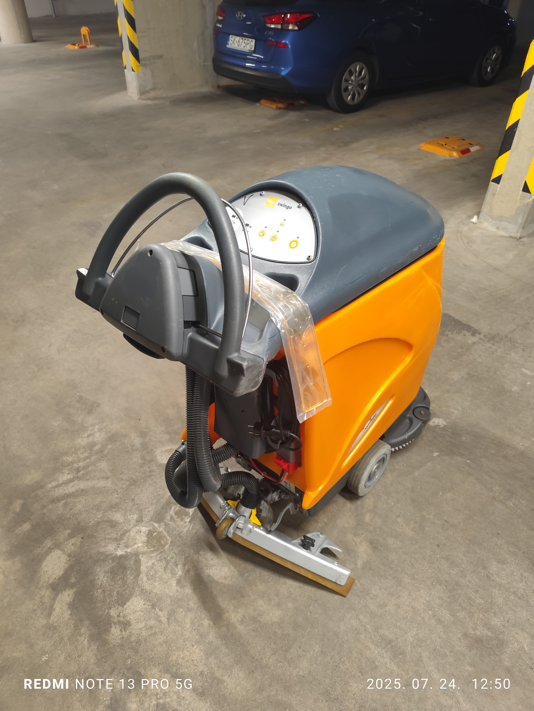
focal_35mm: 23
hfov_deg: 58.9
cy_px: 356
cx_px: 267
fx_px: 473
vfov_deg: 73.9
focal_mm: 6.14
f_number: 1.65
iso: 1250
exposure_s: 1/50
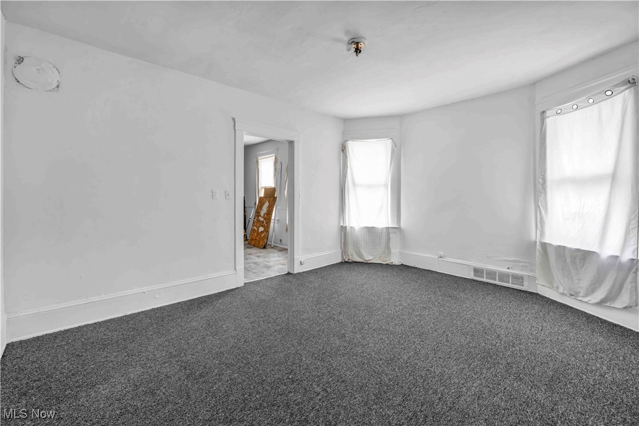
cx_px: 320
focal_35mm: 14
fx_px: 248
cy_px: 213
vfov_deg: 81.2
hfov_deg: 104.3
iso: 200
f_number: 7.1
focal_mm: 14
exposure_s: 1/5
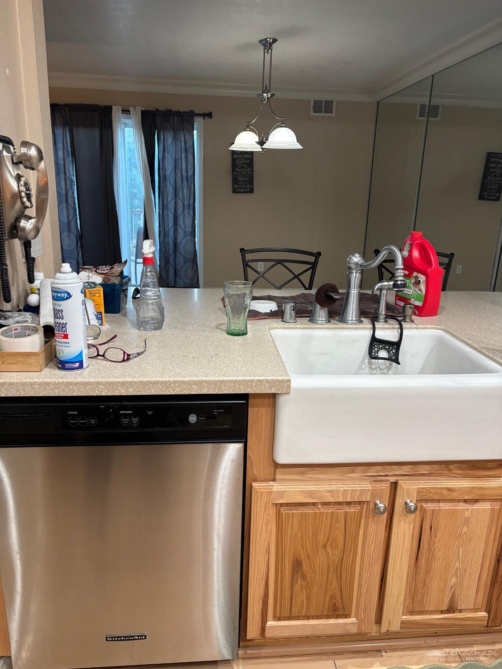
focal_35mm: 26
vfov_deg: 67.3
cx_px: 251
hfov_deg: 53.1
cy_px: 334
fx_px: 503
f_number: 1.6
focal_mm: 5.96
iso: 160
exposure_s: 1/60
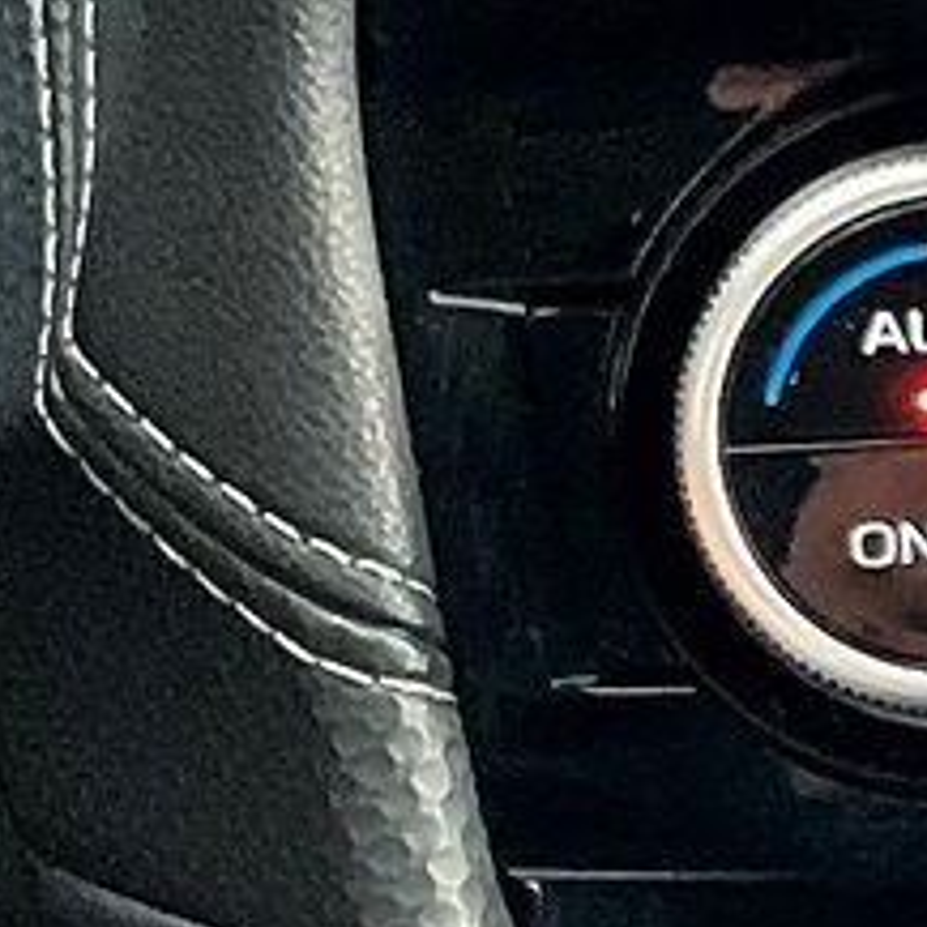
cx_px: 1722
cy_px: 504
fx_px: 5726
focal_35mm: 189
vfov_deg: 9.3
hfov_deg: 8.8
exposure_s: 1/30
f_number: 1.8
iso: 500
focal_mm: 3
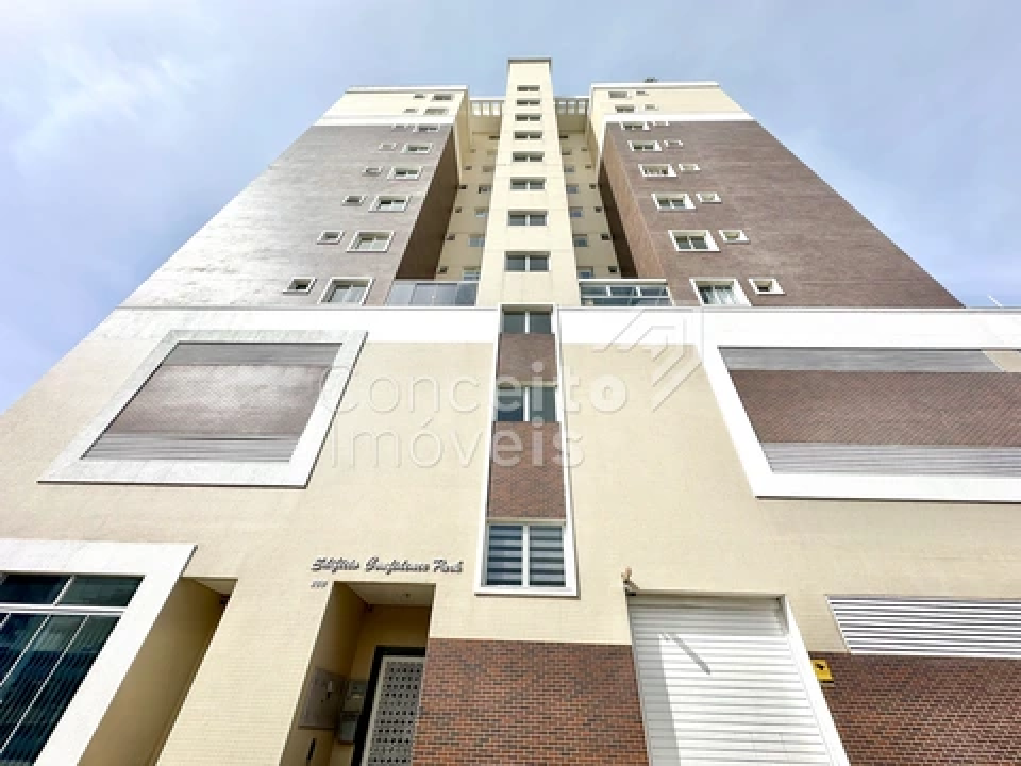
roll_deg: -1.7
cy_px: 383
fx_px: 413
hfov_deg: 102.1
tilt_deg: +40.8
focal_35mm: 14
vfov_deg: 85.7
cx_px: 510
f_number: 2.2
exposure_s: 1/4292
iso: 50
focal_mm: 2.22
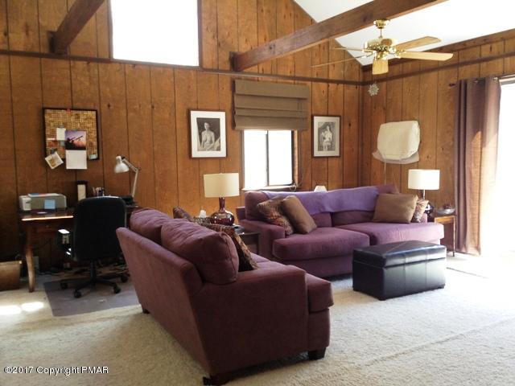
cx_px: 258
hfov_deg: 55.4
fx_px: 491
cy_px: 193
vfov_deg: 42.9
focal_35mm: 33
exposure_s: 1/24
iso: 50
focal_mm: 3.3
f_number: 2.4
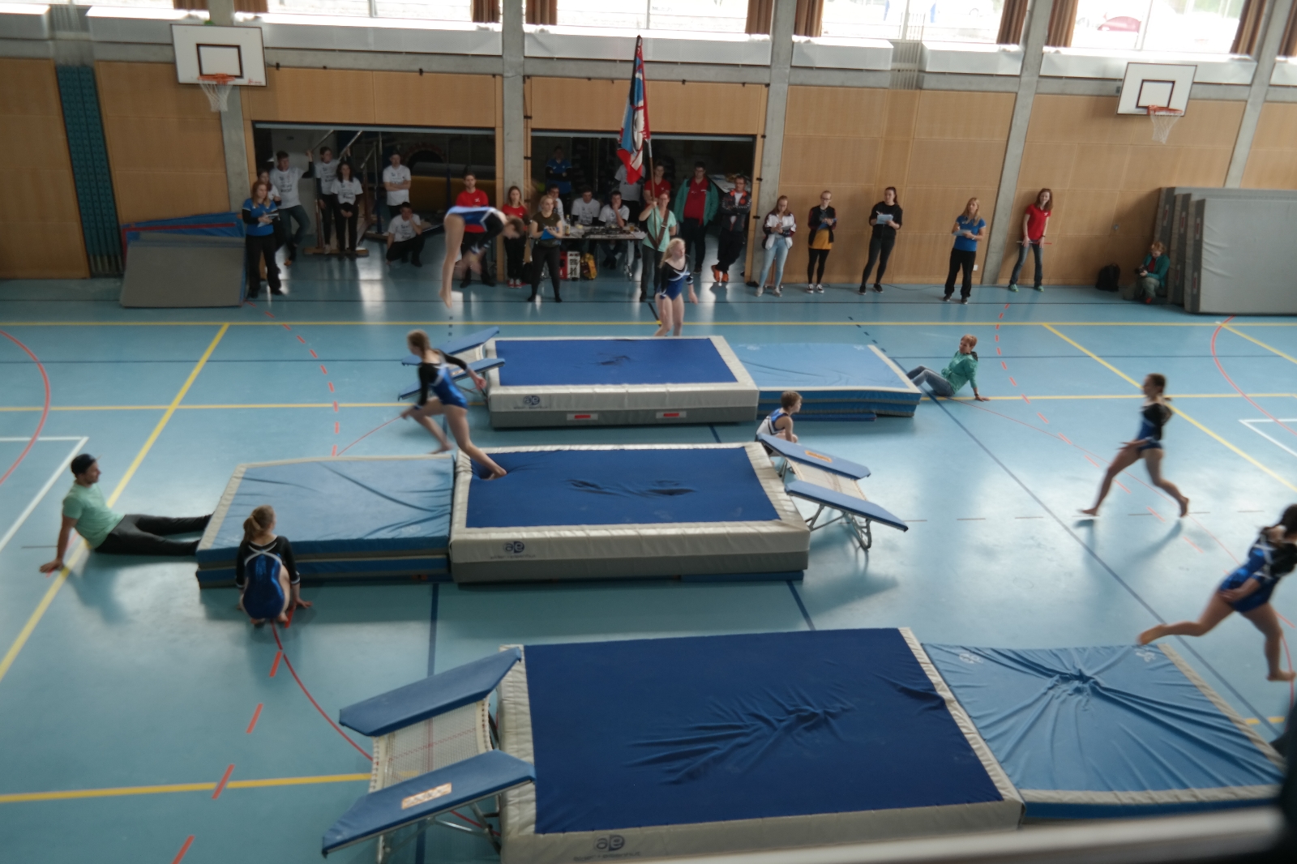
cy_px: 432
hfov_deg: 63.7
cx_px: 648
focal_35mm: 29
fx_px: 1045
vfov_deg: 44.9
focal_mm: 19
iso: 200
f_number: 3.5
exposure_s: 1/80
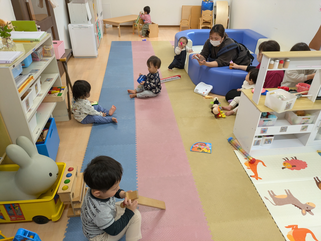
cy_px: 120
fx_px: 232
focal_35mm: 25
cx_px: 160
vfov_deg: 54.9
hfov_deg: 69.4
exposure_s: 1/100
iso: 205
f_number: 1.89
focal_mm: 5.43
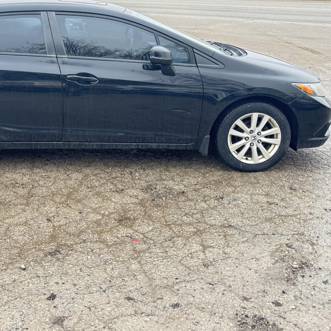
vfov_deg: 36.0
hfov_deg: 35.9
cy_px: 85
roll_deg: +0.9
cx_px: 80
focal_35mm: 46
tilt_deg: -12.3
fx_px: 498
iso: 50
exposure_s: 1/241
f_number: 1.6
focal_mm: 5.96
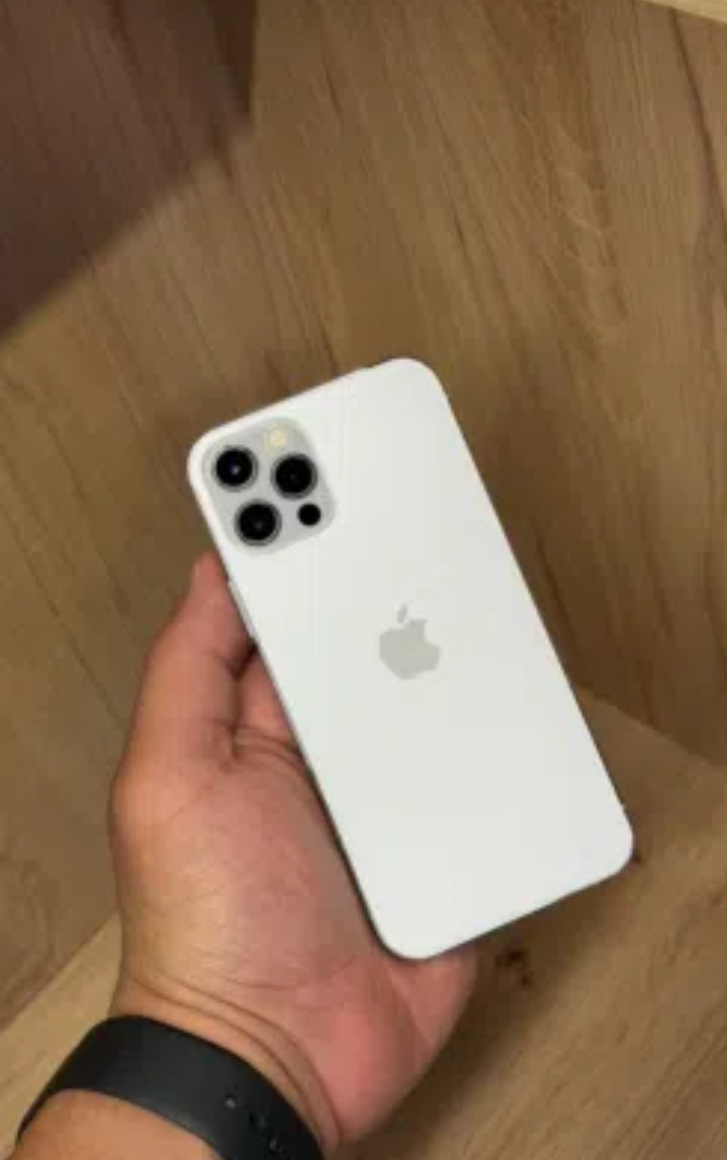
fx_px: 1645
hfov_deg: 24.9
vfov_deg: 38.8
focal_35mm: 52
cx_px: 374
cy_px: 587
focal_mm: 6.76
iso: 50
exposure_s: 1/50
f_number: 1.78
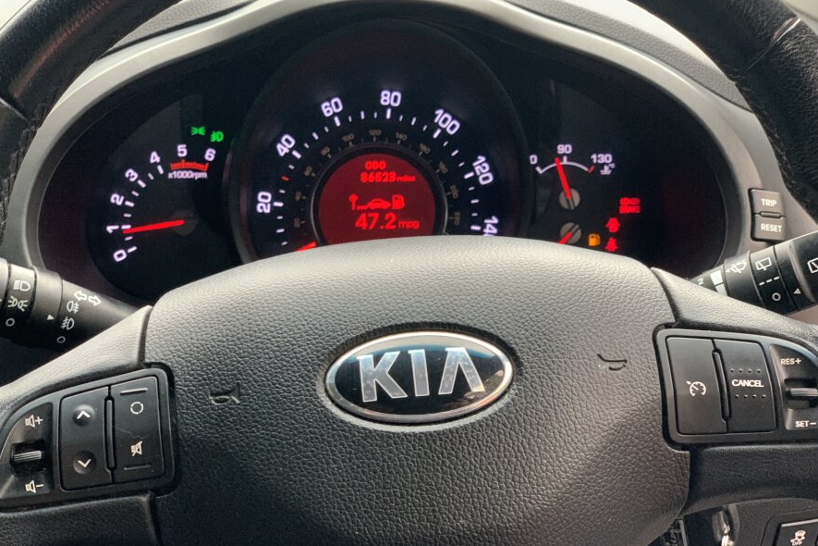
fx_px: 1250
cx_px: 404
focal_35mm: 55
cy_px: 246
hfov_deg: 36.2
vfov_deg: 24.6
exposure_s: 1/60
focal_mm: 6
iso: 125
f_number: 2.4
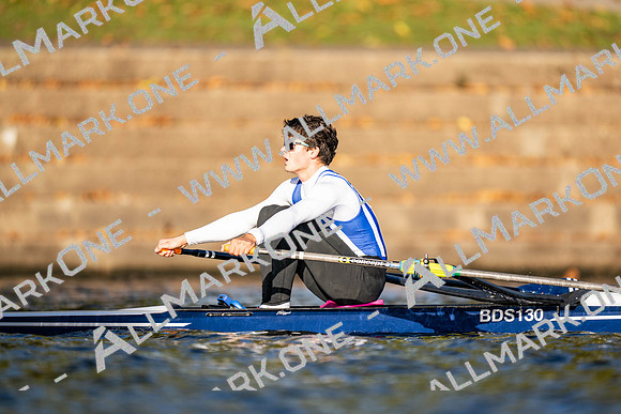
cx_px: 310
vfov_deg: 2.3
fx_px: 10357
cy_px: 207
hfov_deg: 3.4
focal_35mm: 600
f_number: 4
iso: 220
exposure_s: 1/2500
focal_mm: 600
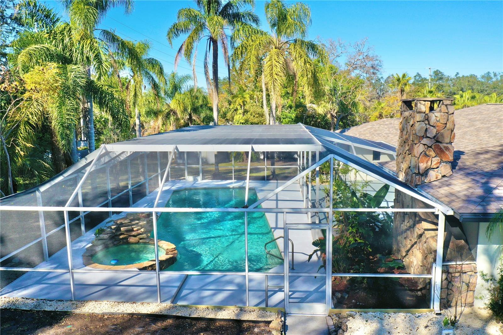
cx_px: 252
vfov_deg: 46.4
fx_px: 391
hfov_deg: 65.5
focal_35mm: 28
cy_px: 168
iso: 100
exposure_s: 1/320
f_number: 5.6
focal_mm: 10.26
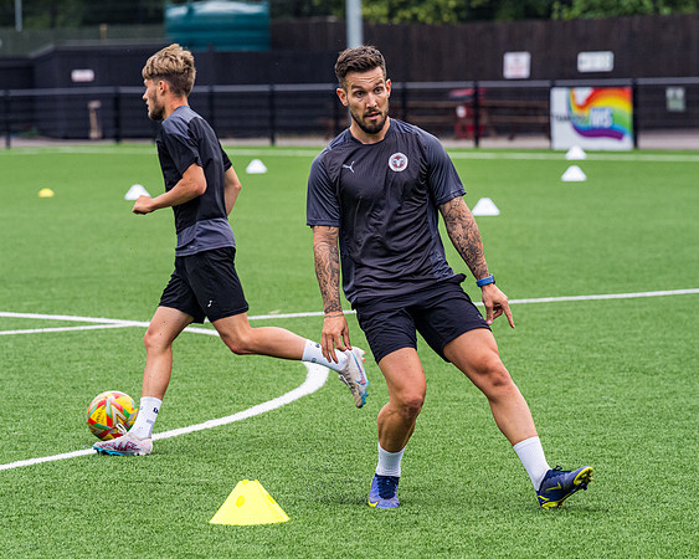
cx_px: 256
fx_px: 4205
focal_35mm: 203
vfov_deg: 7.6
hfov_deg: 9.5
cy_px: 300
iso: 800
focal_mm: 135
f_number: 4
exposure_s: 1/1000
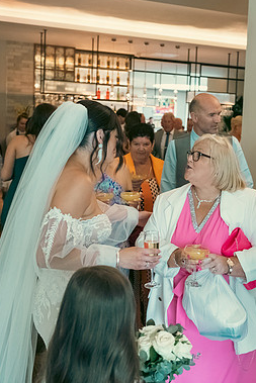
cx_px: 181
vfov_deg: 40.3
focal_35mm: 49
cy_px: 190
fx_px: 522
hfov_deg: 27.3
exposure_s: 1/160
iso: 2000
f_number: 3.5
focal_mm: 32
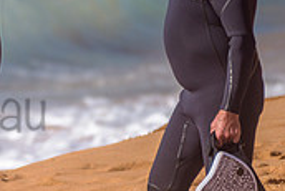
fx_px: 16393
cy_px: 42
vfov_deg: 0.7
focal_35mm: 2069
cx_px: -67
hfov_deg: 1.0
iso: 180
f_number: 5.6
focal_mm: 500
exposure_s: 1/2000
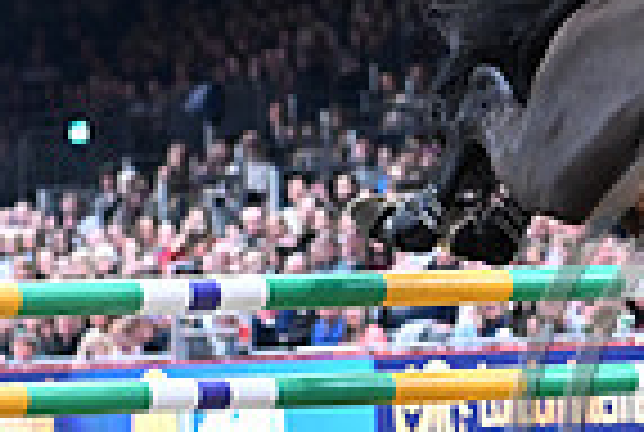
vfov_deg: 2.8
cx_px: 919
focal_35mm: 486
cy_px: 425
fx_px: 8712
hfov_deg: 4.2
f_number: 4.5
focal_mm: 120
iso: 6400
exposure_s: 1/640
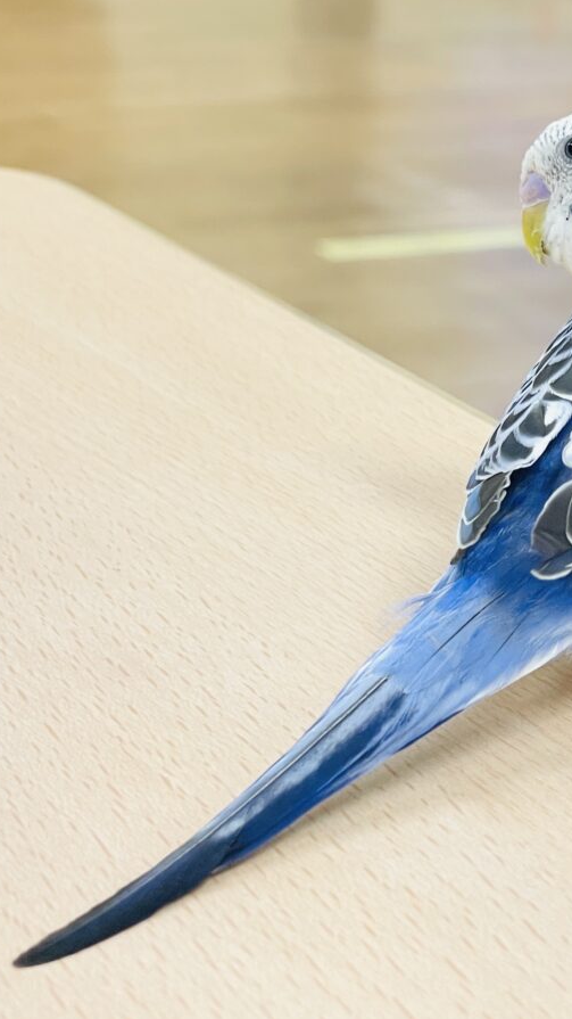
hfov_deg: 15.7
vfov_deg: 27.9
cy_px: 509
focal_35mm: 76
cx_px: 521
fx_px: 2051
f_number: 2
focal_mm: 6
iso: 80
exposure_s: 1/100
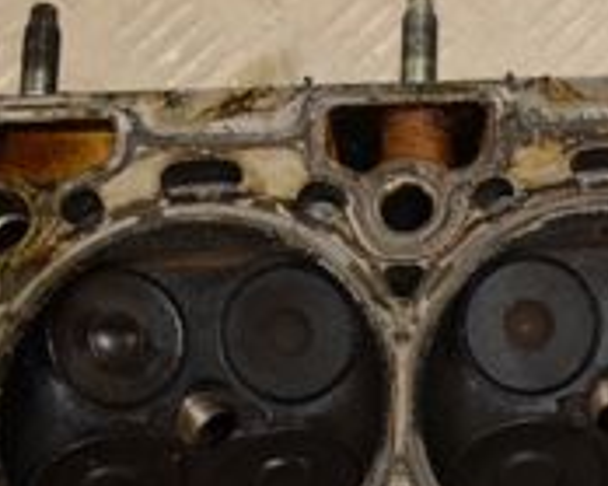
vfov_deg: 11.7
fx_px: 2333
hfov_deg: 14.1
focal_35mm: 130
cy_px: 542
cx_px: 835
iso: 800
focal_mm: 25
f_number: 6.3
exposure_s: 1/200
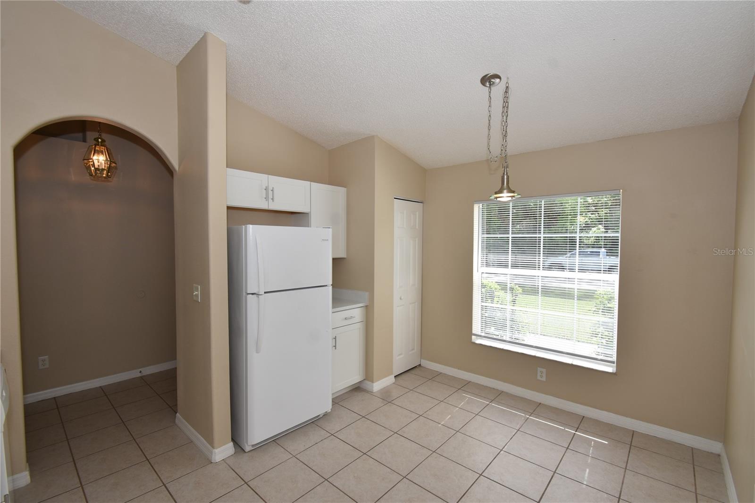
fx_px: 314
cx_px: 378
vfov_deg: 77.3
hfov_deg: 100.4
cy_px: 252
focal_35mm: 15
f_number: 5.6
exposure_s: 1/125
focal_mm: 10
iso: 200
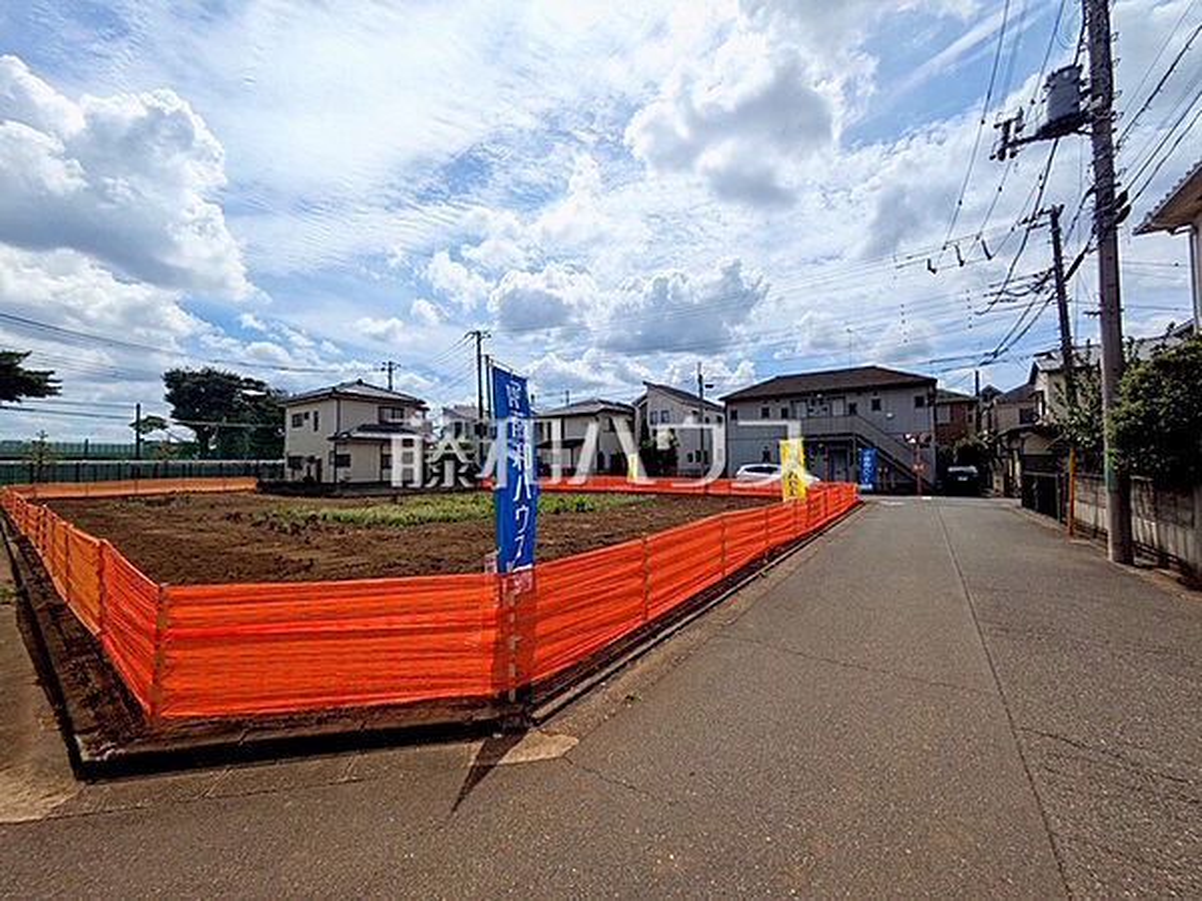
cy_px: 450
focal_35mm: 14
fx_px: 486
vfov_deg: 85.7
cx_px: 601
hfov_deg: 102.1
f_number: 2.2
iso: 51
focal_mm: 1.83
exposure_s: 1/4184
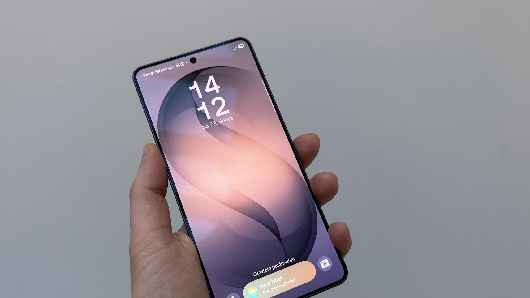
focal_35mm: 29
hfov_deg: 66.0
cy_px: 173
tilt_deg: -20.1
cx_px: 243
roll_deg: +2.2
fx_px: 408
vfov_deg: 40.1
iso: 64
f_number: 1.78
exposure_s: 1/100
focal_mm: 6.76
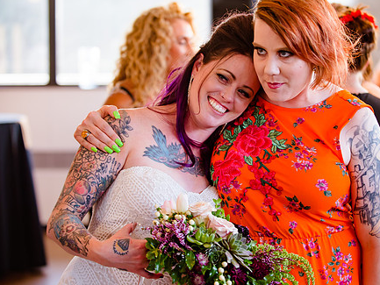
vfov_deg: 14.4
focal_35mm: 103
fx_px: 1131
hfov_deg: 19.0
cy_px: 132
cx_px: 250
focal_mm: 80
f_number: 2.8
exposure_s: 1/100
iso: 800
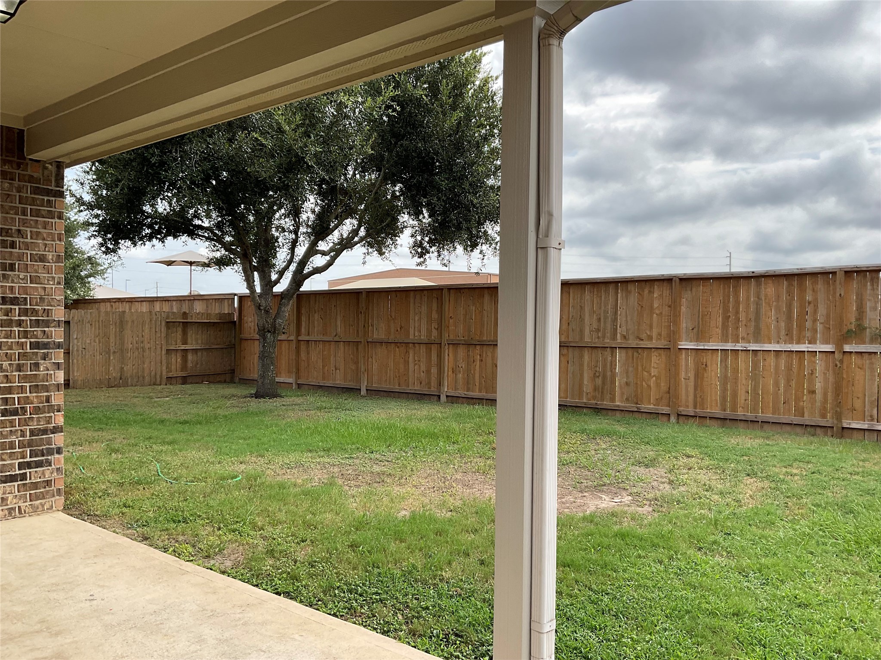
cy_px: 330
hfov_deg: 61.7
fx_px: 738
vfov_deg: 48.2
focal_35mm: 29
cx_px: 440
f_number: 1.8
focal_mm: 3
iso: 16
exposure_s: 1/1098
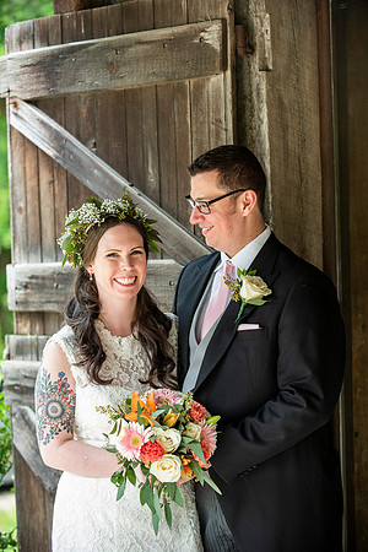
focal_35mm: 98
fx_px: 1503
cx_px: 184
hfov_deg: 14.0
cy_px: 276
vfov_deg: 20.8
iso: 640
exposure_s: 1/400
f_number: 2.8
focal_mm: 98
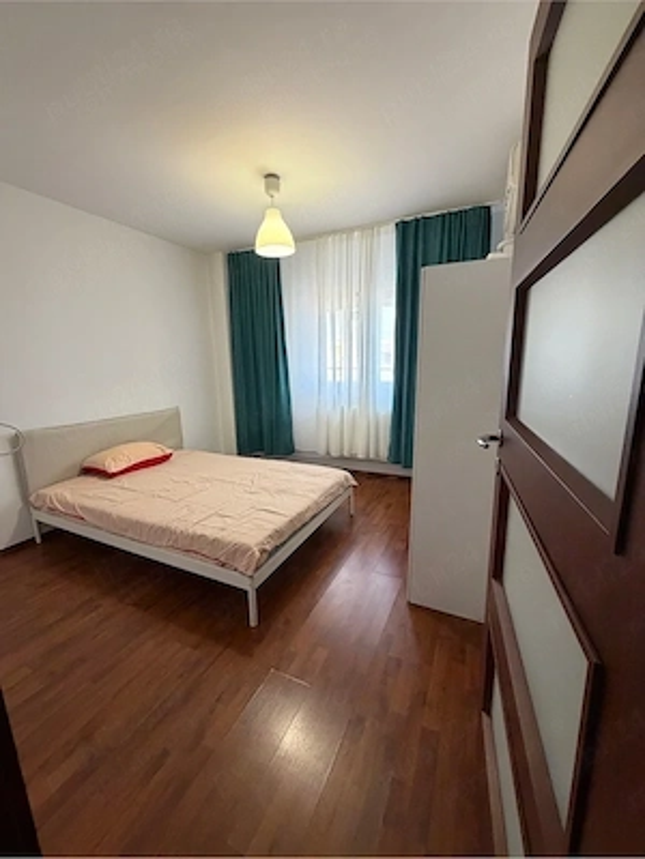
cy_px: 430
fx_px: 348
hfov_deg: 85.7
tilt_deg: -10.7
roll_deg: +0.9
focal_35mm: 14
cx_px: 322
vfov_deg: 102.1
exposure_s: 1/50
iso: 320
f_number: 2.2
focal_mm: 2.22
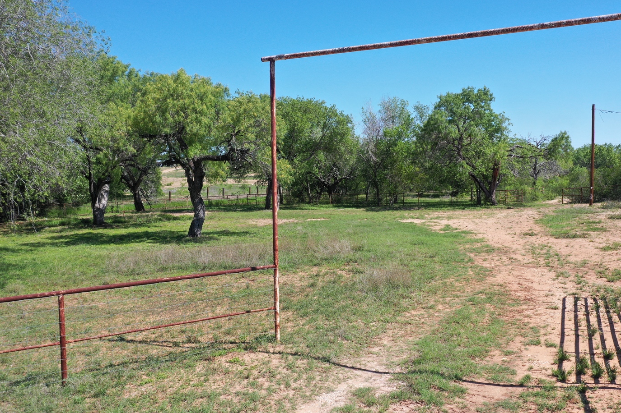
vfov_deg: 39.9
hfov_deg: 56.9
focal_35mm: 33
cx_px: 361
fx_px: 569
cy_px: 212
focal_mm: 10.26
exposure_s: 1/320
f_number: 5.6
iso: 100
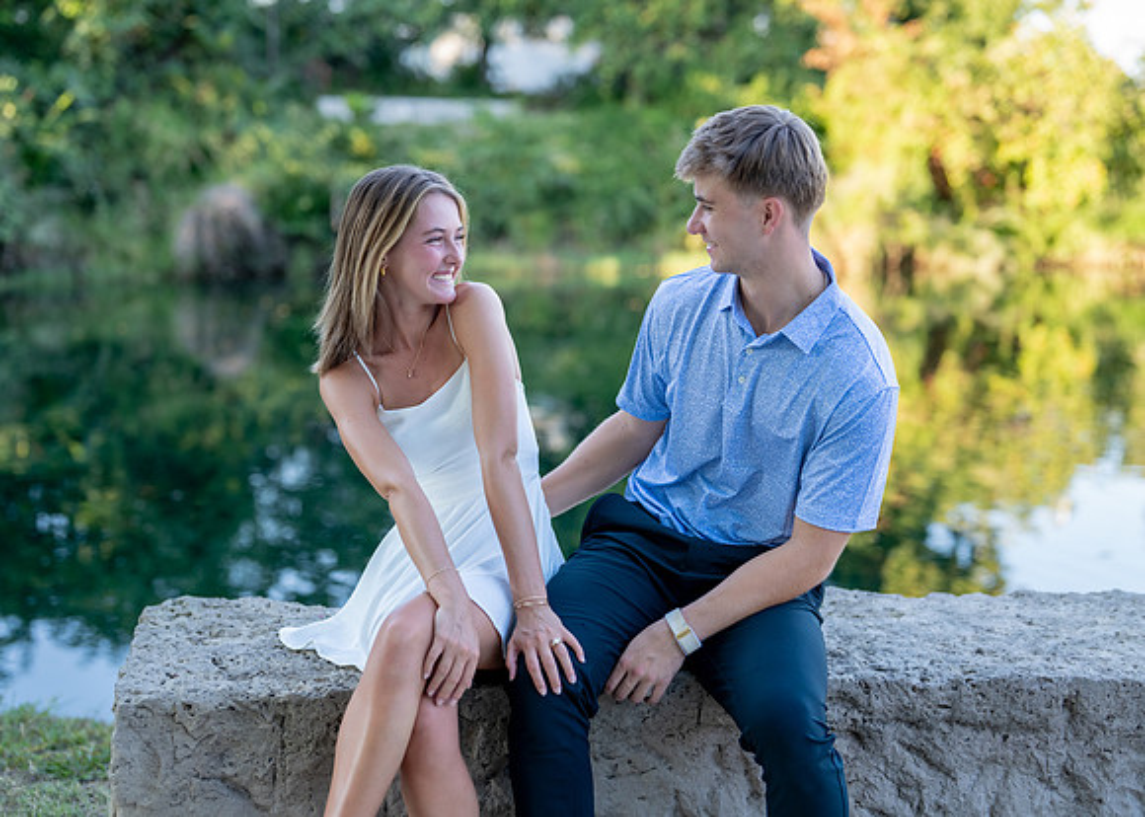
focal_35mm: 55
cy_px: 405
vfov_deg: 25.8
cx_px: 568
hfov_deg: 35.6
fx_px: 1782
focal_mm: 50
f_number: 1.8
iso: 250
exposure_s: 1/640
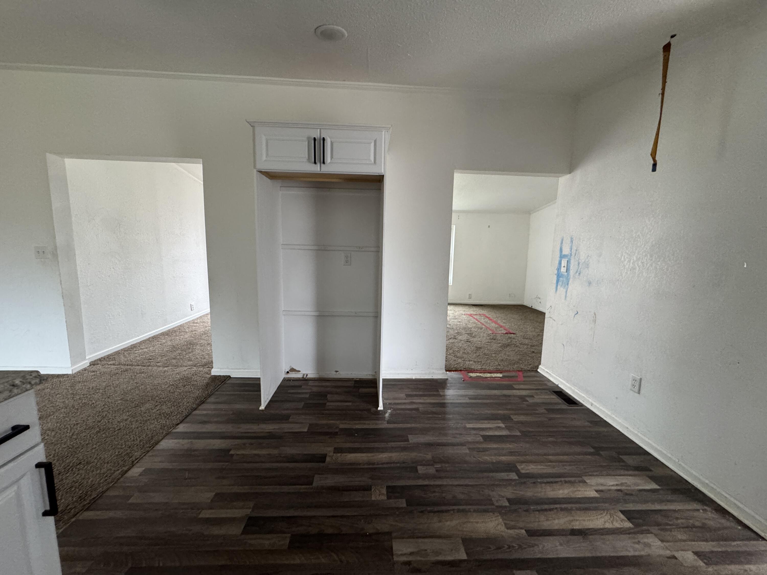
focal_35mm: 14
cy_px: 288
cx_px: 384
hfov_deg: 102.1
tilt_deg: -8.5
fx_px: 310
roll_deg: -1.1
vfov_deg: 85.7
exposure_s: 1/60
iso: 500
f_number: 2.2
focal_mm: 2.22
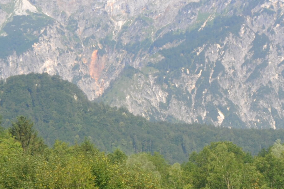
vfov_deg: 9.1
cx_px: 239
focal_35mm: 150
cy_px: 163
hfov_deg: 13.6
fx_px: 1187
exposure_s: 1/200
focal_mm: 35
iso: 100
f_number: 7.1
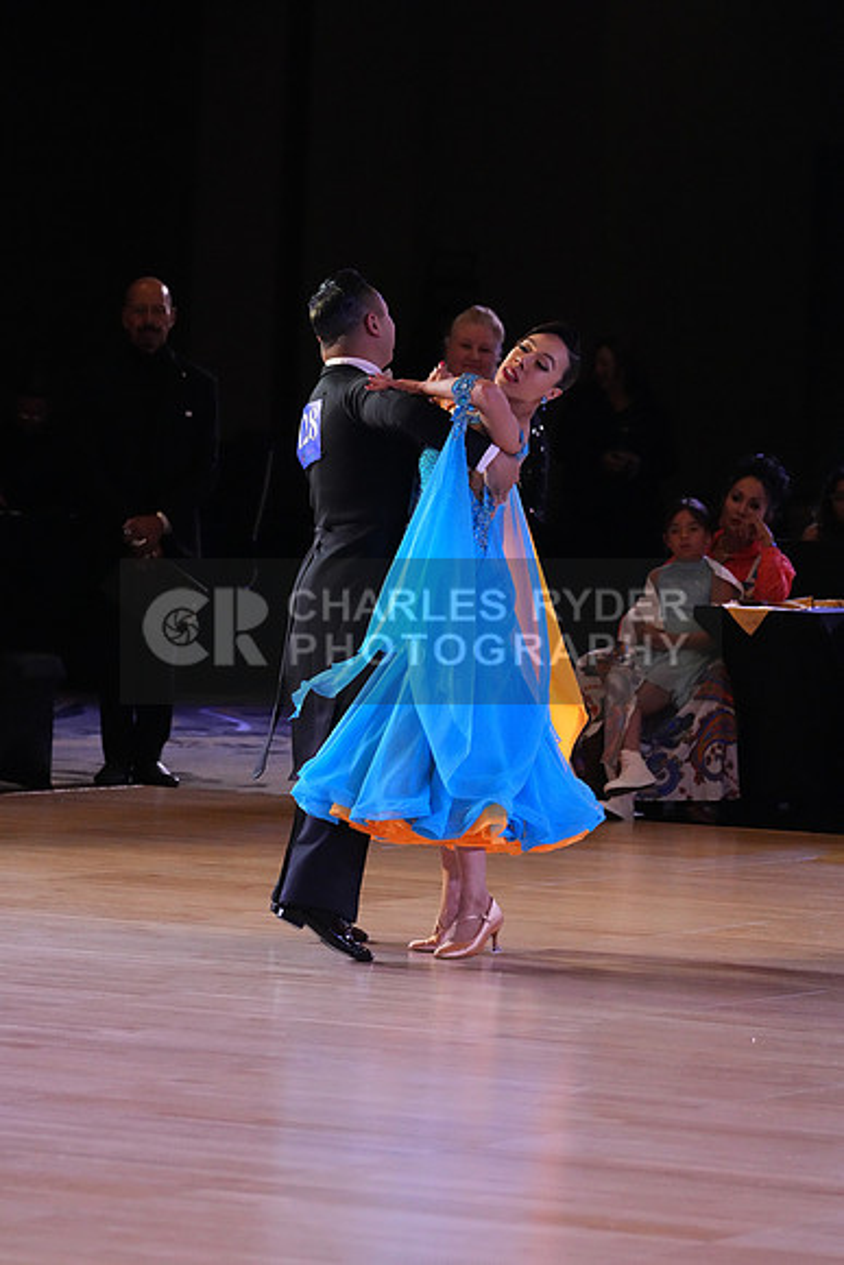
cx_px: 422
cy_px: 632
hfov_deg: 6.9
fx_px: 7029
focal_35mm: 200
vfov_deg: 10.3
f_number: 7.1
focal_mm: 200
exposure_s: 1/320
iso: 10000
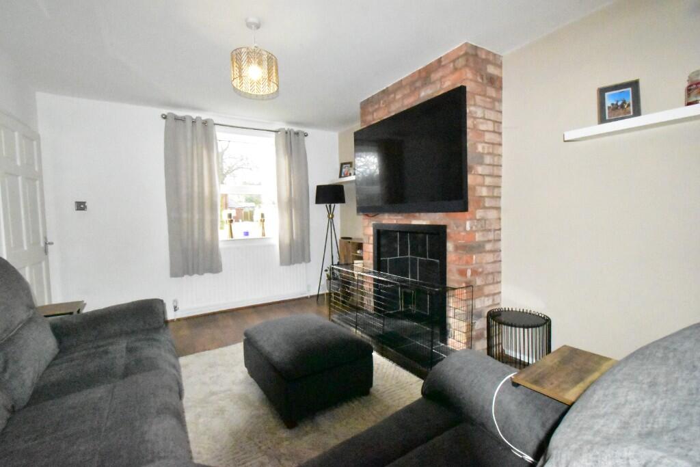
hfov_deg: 100.4
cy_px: 234
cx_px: 350
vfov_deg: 77.3
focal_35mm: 15
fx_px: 292
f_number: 22
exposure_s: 1/200
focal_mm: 10
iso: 25600
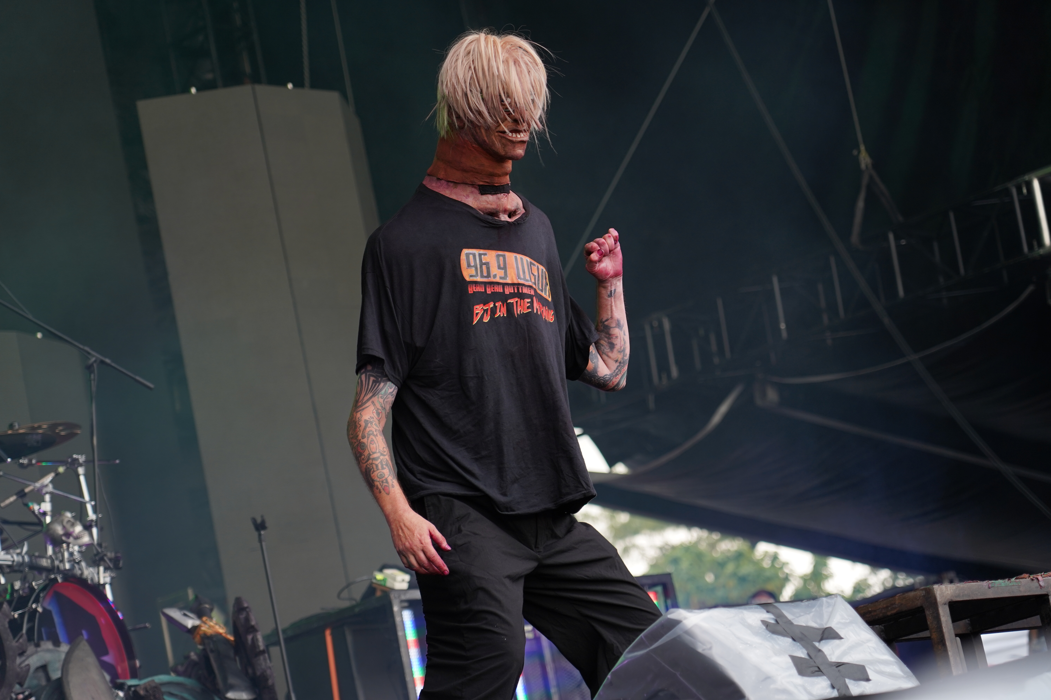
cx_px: 526
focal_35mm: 105
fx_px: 3065
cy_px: 350
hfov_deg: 19.5
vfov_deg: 13.0
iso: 250
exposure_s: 1/125
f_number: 4
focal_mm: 105
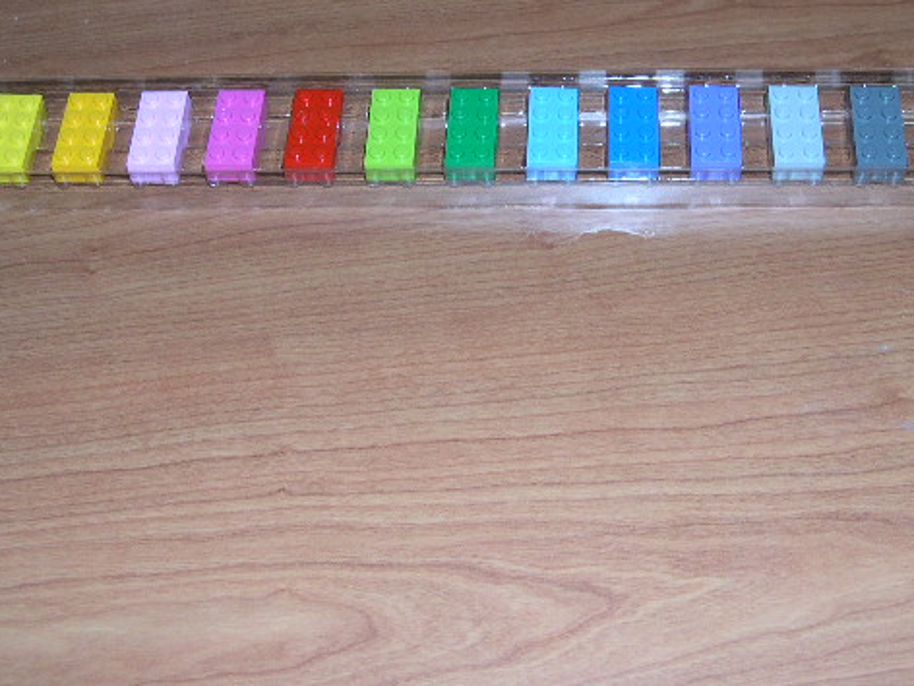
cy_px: 225
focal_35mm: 57
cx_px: 467
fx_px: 1505
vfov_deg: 25.5
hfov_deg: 33.8
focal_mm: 9
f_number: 2.9
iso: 100
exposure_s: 1/60
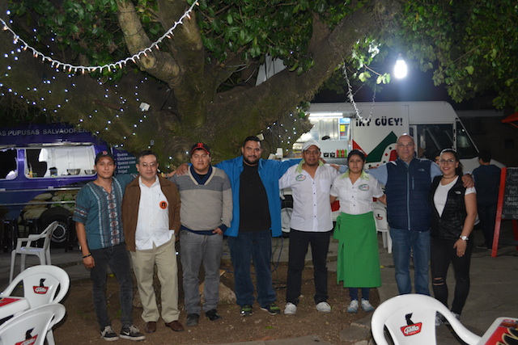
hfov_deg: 53.1
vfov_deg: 36.9
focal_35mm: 36
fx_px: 518
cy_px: 172
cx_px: 259
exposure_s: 1/60
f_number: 4
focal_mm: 24
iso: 1250
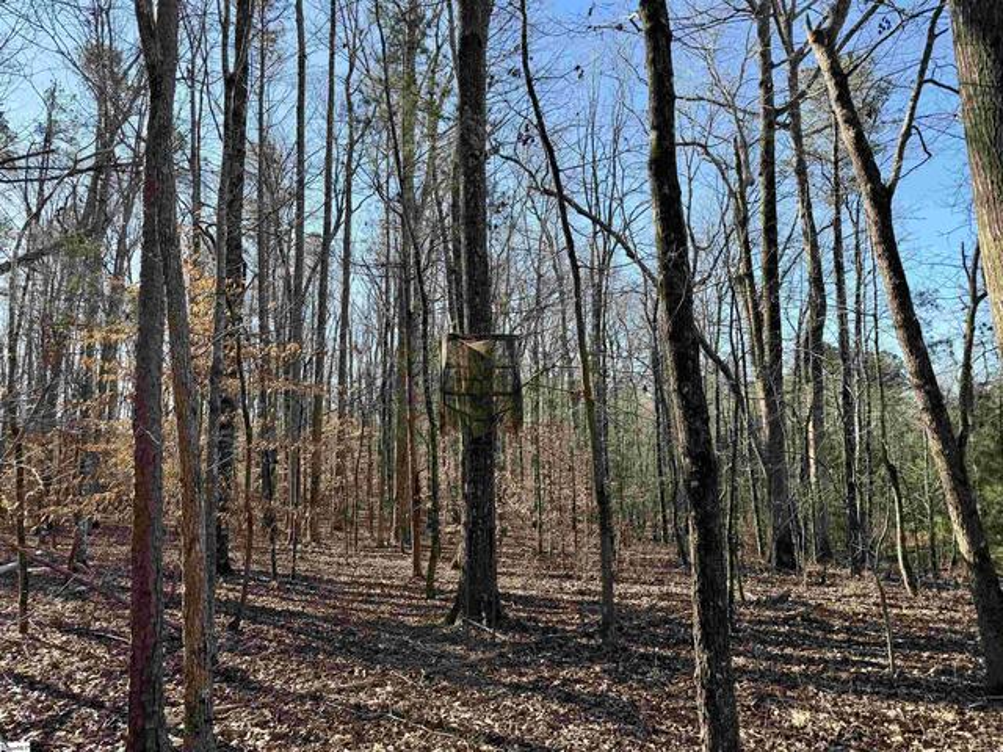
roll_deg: +0.3
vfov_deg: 56.8
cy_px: 376
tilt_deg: +6.4
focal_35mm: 24
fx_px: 695
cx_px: 502
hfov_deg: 71.6
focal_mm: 6.76
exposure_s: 1/1174
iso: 80
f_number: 1.78
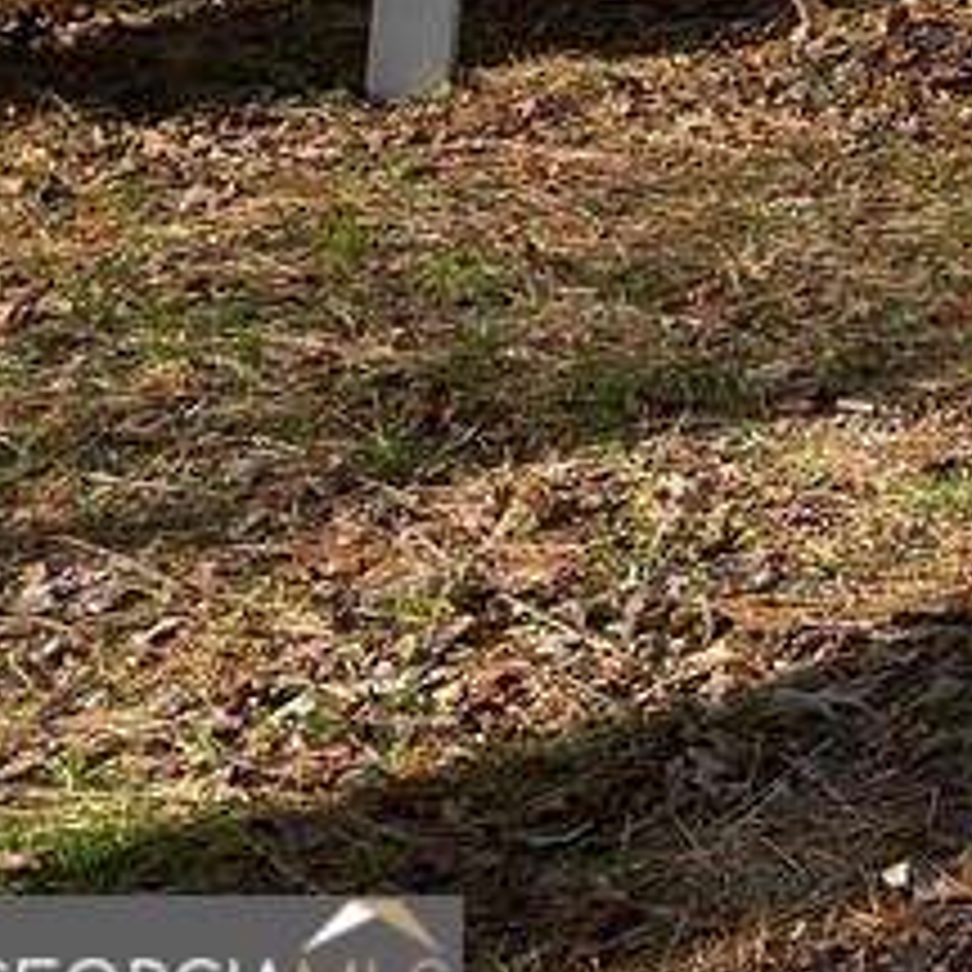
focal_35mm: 109
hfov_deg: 12.7
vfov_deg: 14.4
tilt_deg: +7.6
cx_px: 2254
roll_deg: -2.2
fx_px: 3463
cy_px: -662
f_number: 1.8
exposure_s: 1/1429
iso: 32
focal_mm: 4.25
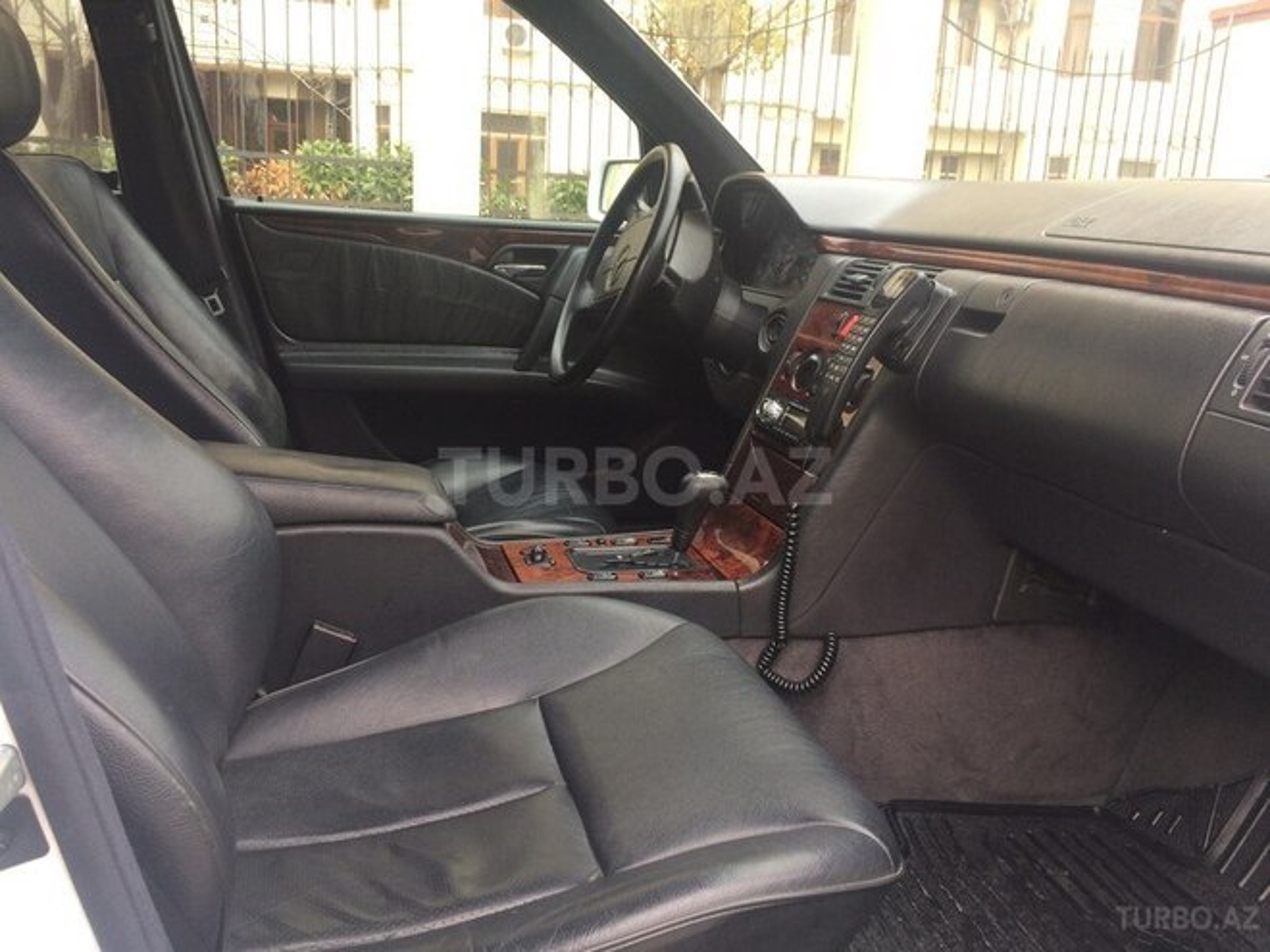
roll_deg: -3.0
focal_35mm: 29
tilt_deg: -14.1
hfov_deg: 61.7
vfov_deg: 48.2
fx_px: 1064
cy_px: 476
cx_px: 635
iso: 40
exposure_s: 1/50
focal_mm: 4.15
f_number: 2.2
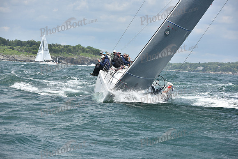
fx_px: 1058
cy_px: 80
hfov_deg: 12.8
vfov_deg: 8.6
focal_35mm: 160
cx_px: 119
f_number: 7.1
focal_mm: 160
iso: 250
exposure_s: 1/1250
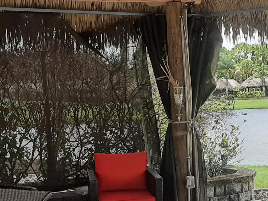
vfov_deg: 22.0
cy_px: 160
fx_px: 511
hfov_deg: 28.9
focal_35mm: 66
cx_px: 204
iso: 40
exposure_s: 1/634
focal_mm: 3.93
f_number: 1.7
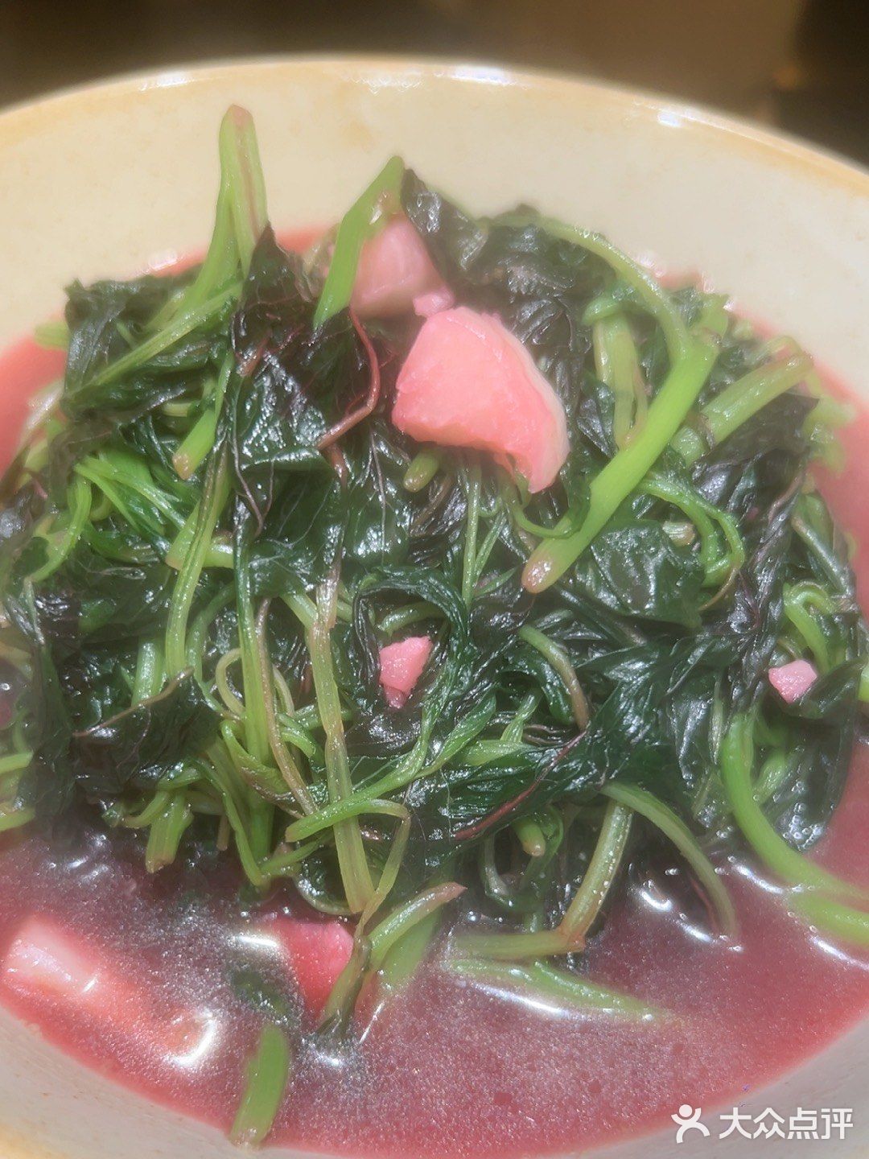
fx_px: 870
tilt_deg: -56.4
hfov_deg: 53.1
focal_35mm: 26
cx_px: 434
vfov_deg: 67.3
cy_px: 580
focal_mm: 5.7
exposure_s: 1/303
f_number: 1.5
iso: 50
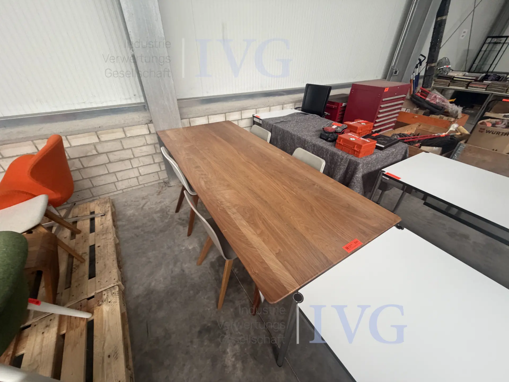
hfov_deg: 102.1
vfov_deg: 85.7
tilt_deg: -36.0
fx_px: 206
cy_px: 191
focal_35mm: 14
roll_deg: +3.3
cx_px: 254
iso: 320
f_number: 2.2
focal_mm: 2.22
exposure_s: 1/103
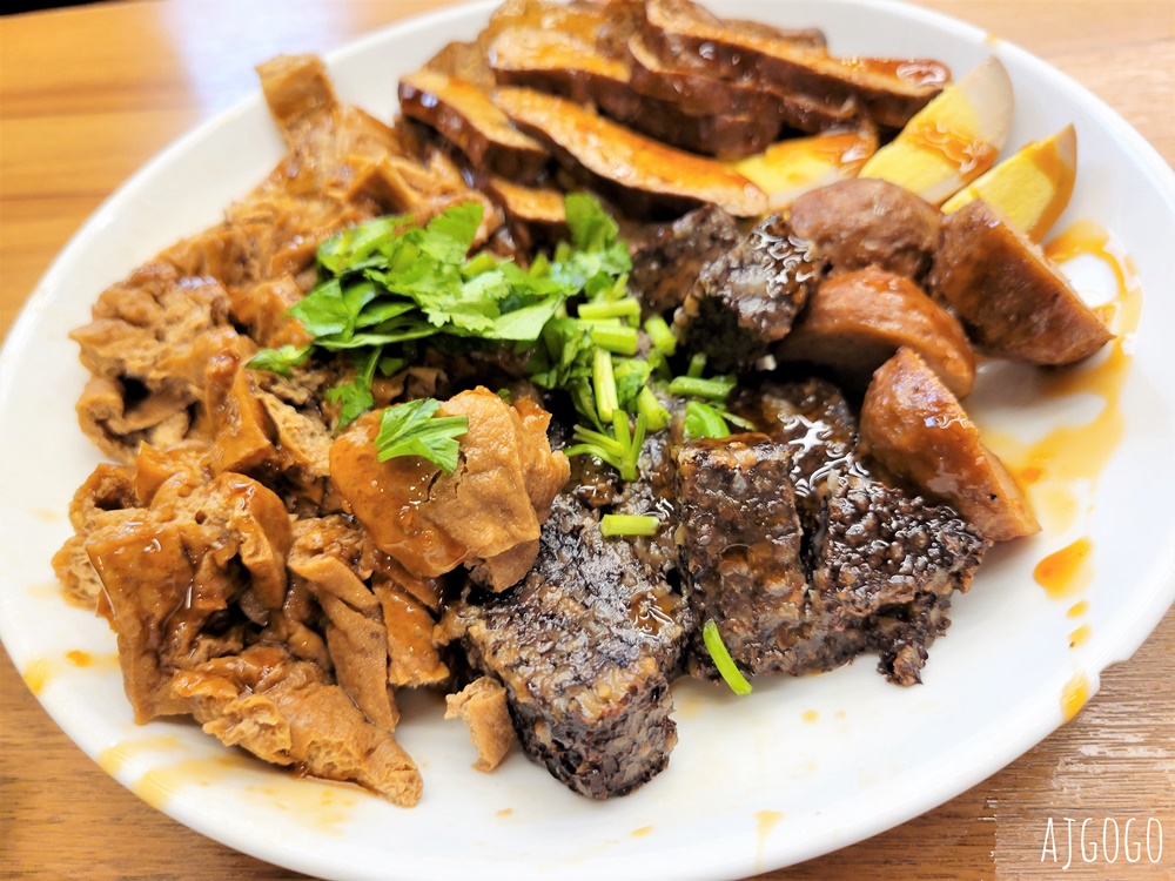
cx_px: 588
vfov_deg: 53.1
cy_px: 440
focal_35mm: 26
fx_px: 883
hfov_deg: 67.3
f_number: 1.8
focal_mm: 5.4
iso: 200
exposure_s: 1/40
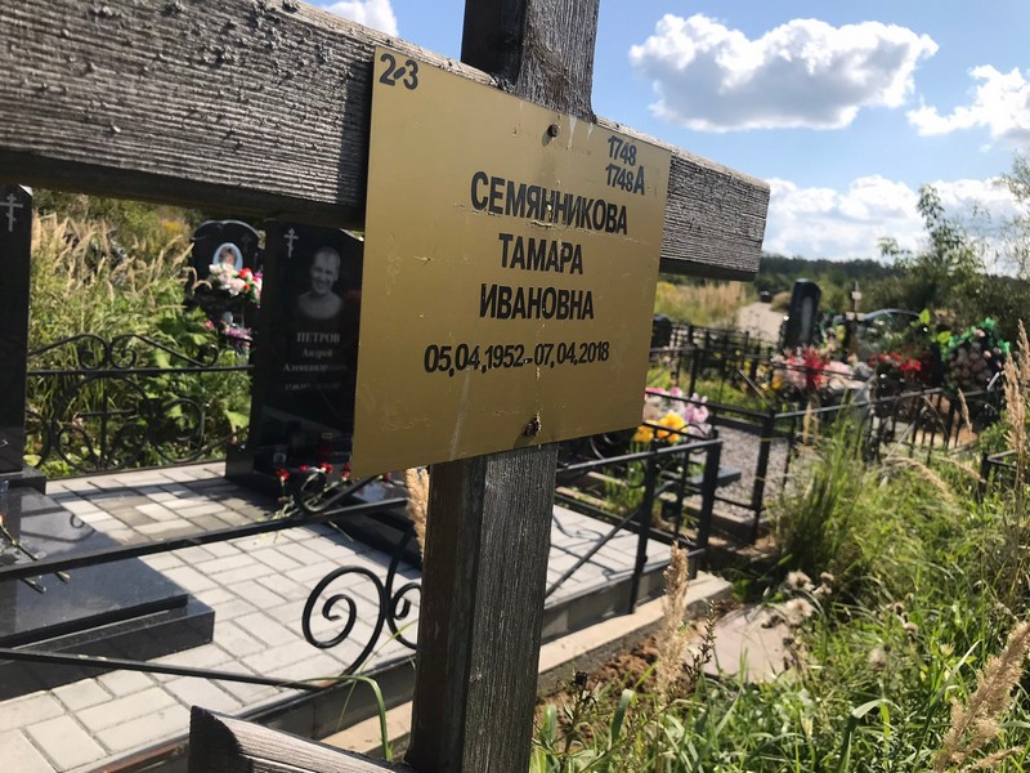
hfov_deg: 63.4
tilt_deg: -8.6
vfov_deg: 49.7
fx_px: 833
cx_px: 515
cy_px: 386
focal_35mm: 28
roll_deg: -7.0
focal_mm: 3.99
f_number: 1.8
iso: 20
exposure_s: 1/2994
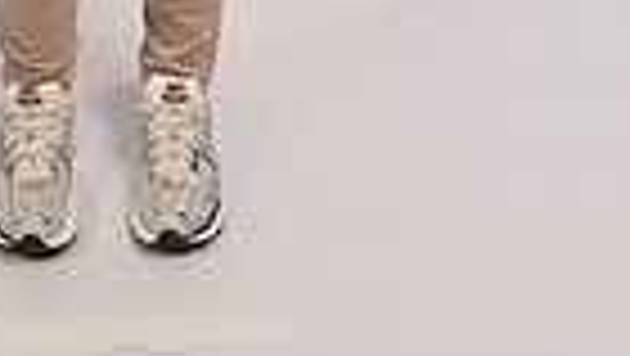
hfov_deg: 25.4
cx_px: 68
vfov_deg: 10.9
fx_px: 1354
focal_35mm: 81
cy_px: -653
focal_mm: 24
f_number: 7.1
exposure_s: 1/100
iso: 200
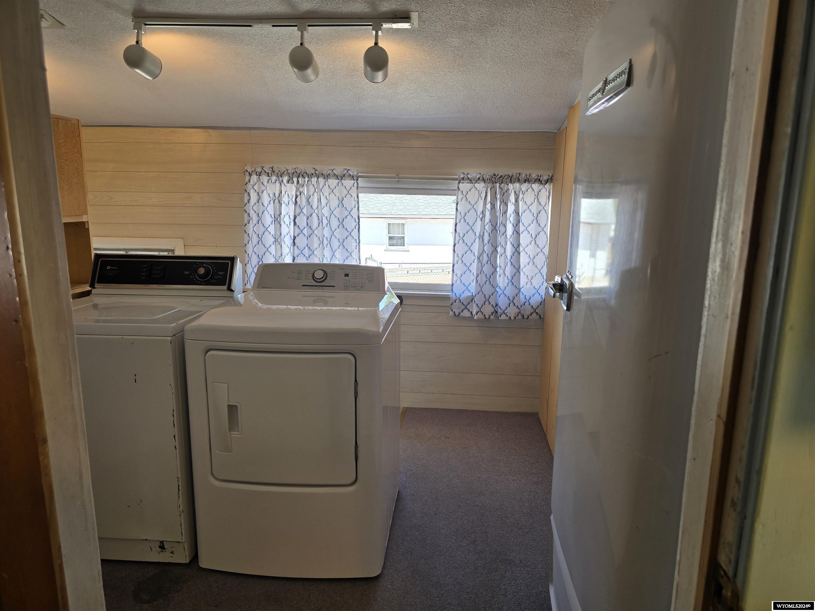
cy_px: 306
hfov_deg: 73.9
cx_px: 408
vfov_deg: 58.9
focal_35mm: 23
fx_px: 542
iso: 32
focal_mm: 6.3
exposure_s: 1/120
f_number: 1.7
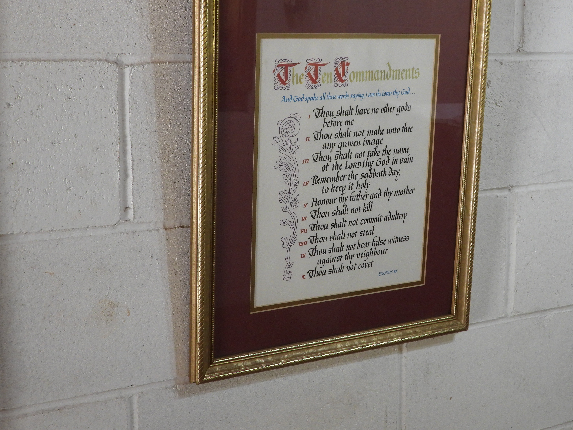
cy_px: 180
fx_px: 944
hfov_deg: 33.7
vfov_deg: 25.6
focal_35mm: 57
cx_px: 340
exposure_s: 1/30
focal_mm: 8.5
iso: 320
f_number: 3.2
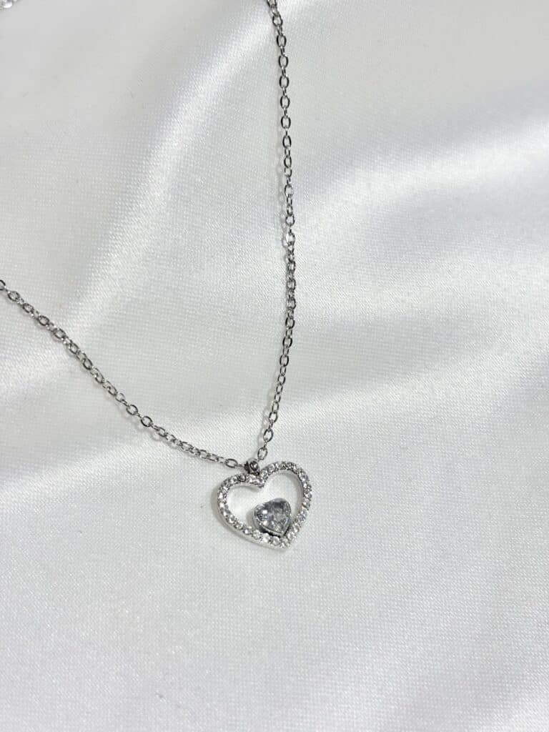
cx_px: 274
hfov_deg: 28.0
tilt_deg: -49.7
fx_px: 1100
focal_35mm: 52
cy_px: 366
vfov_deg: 36.8
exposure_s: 1/341
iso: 32
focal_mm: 5.96
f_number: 1.6
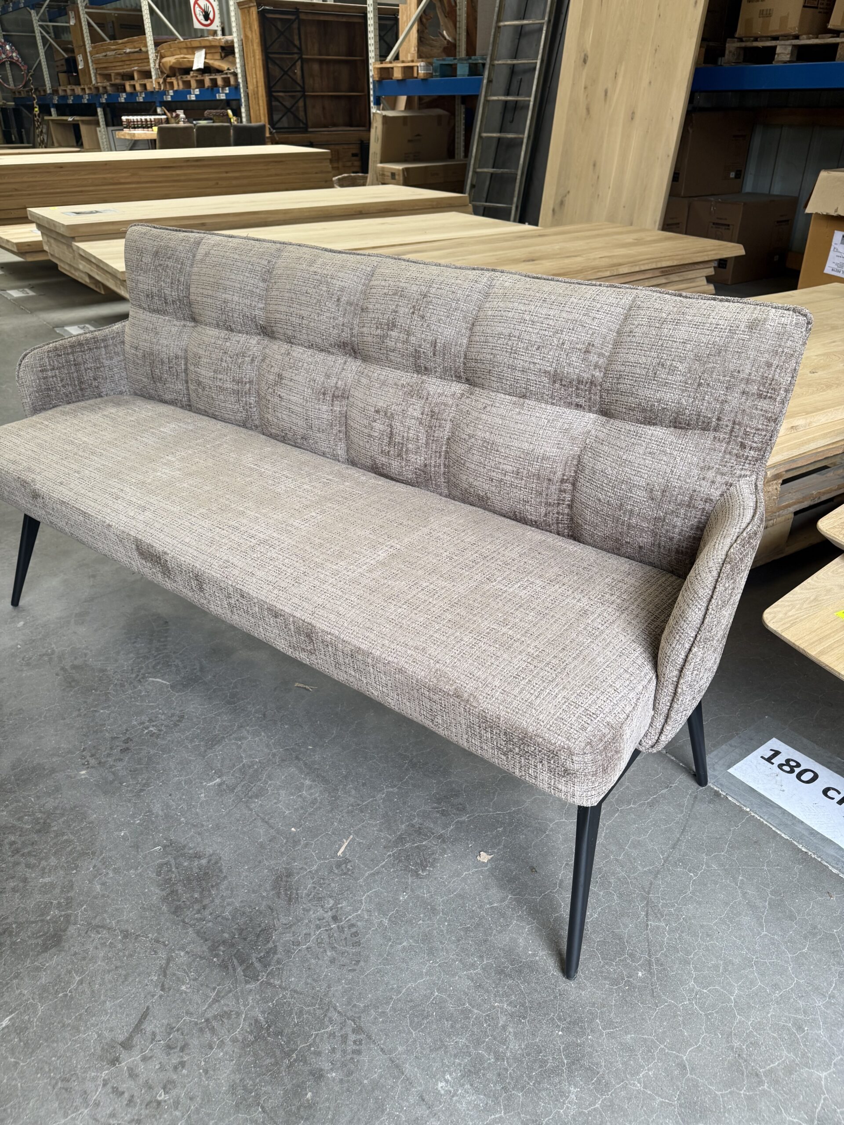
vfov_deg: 71.6
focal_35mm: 24
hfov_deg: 56.8
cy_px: 562
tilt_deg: -30.7
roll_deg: +1.1
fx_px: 780
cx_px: 422
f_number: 1.78
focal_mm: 6.76
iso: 100
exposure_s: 1/100
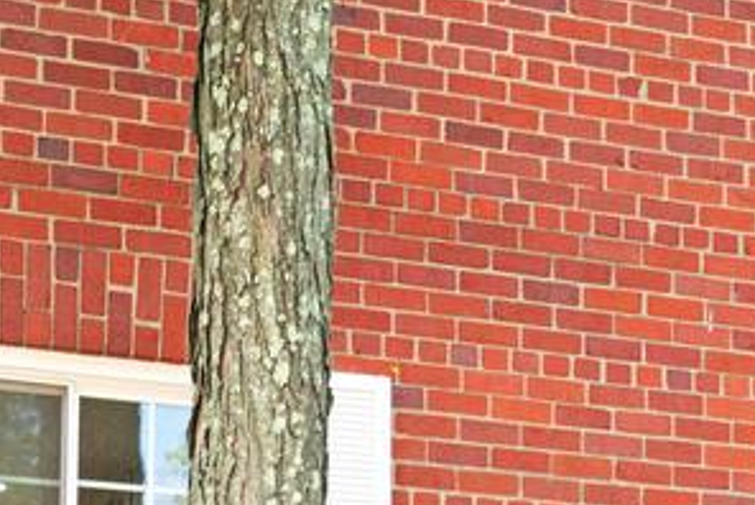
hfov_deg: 16.4
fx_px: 2540
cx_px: 852
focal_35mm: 121
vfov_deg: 10.8
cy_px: 858
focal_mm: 35
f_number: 8
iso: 1250
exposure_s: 1/400
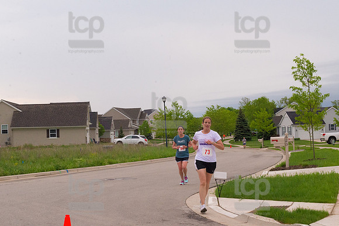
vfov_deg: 19.5
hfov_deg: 28.8
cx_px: 170
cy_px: 113
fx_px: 659
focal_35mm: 70
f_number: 13
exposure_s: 1/1250
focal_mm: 70
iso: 4000
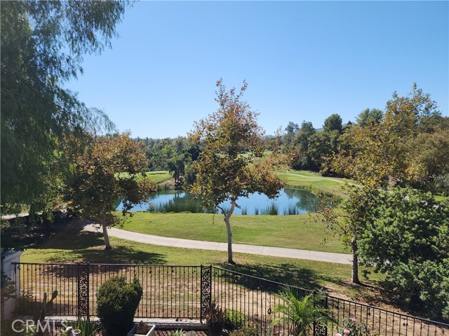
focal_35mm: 23
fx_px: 298
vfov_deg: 58.9
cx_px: 224
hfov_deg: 73.9
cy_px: 168
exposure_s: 1/1022
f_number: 1.8
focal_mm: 6.4
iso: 12
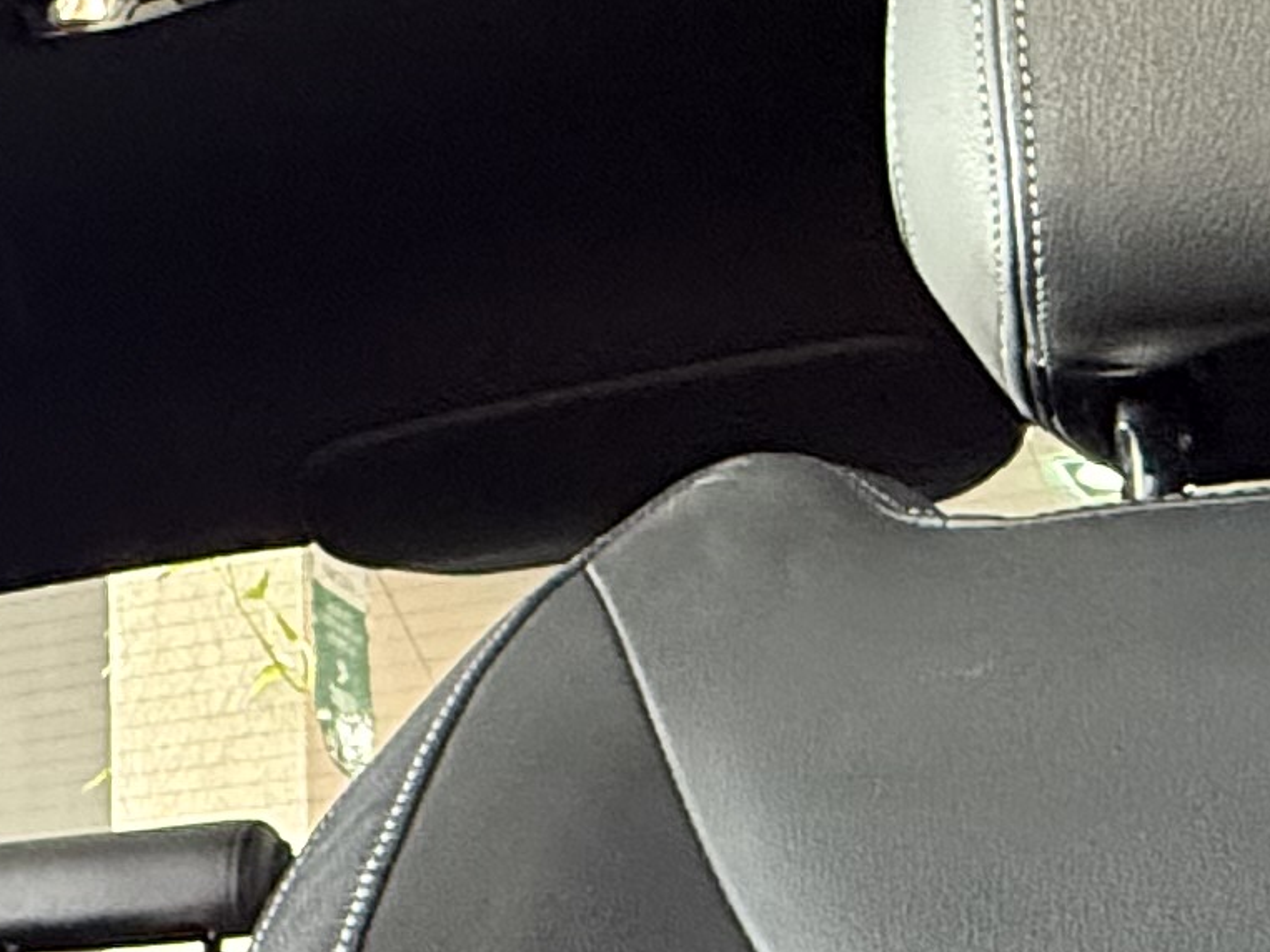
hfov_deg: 23.1
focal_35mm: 74
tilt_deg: +12.8
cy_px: 839
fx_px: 2715
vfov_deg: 19.6
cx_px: -424
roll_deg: -2.6
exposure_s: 1/49
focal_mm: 2.22
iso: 500
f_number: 2.2
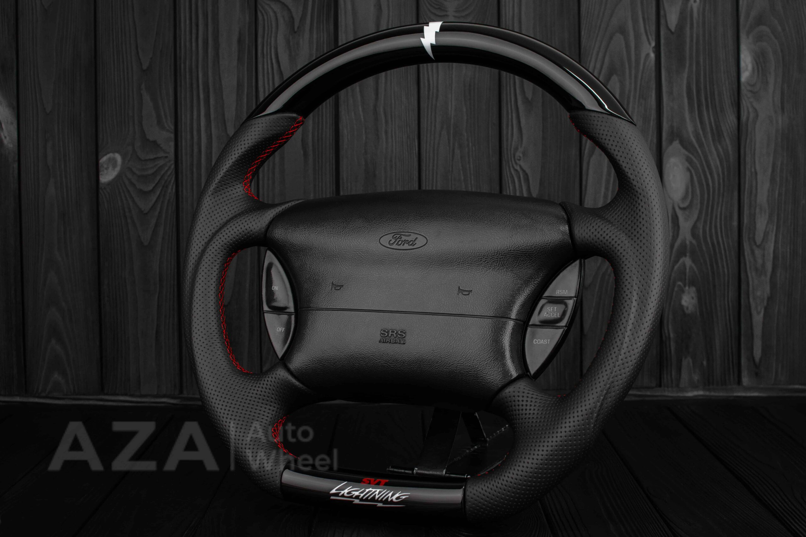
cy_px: 268
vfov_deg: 25.8
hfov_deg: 37.8
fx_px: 1175
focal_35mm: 52
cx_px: 403
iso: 500
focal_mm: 35
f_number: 6.3
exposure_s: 1/125
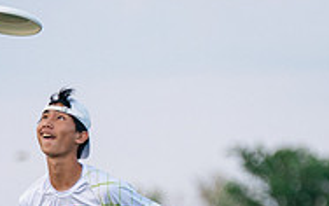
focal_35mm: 626
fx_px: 5620
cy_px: 274
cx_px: 91
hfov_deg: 3.4
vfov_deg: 2.1
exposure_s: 1/4000
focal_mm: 162
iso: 1600
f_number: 2.8
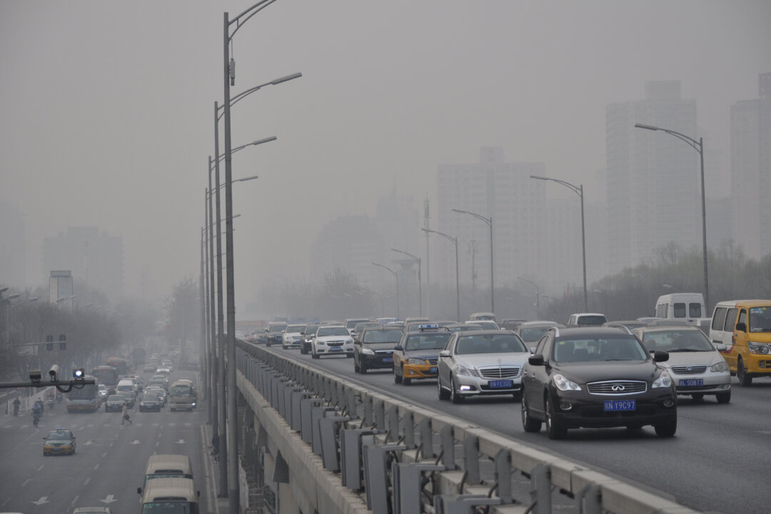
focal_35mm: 129
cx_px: 386
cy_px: 257
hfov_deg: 15.9
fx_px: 2763
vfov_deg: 10.6
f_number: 5.6
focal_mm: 86
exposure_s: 1/1250
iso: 320
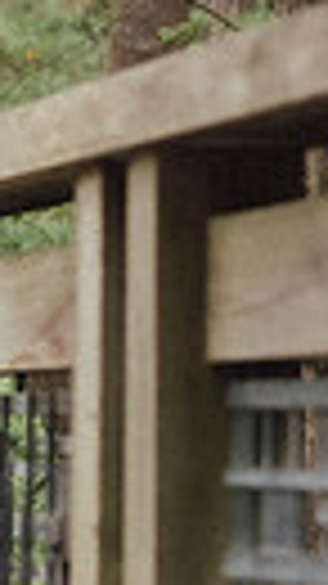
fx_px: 5264
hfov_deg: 3.4
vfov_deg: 6.4
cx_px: -821
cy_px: 245
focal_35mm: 340
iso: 400
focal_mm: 70
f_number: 2.8
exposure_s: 1/320
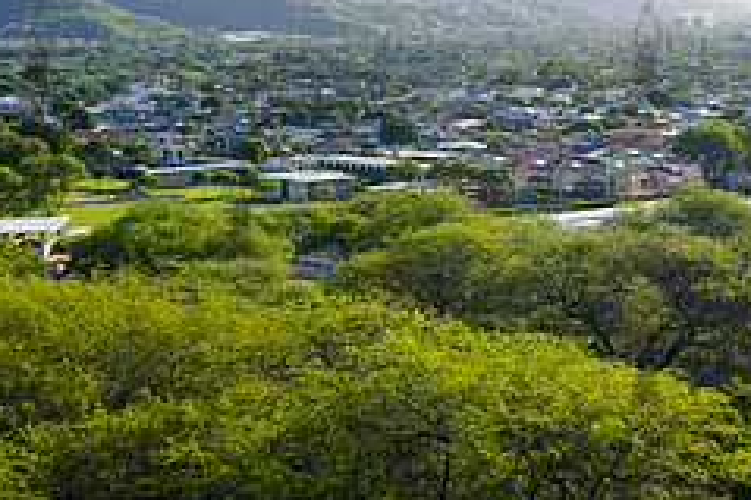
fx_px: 1772
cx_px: 644
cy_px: 55
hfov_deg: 23.4
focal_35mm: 85
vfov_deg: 15.9
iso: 1000
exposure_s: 1/4000
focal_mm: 35
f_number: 3.5
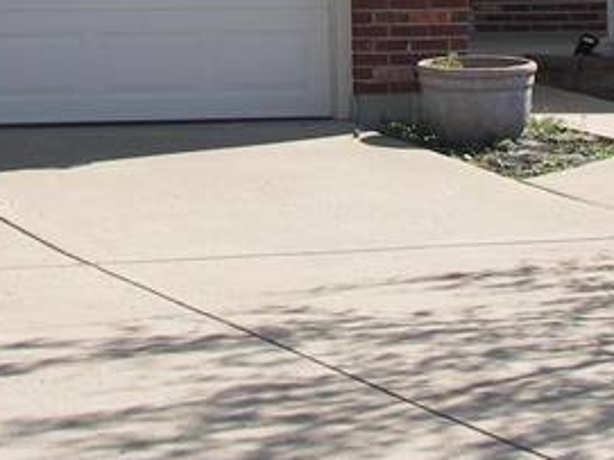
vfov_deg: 10.1
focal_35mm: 140
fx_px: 2482
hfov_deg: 14.1
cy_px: -313
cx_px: 188
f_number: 5
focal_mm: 9.7
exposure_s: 1/200
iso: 50
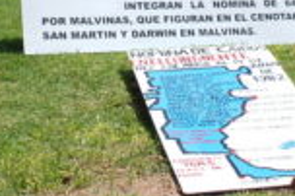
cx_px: 161
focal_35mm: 89
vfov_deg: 14.7
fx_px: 729
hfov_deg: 22.9
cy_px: -49
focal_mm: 18
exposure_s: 1/60
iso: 100
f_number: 16
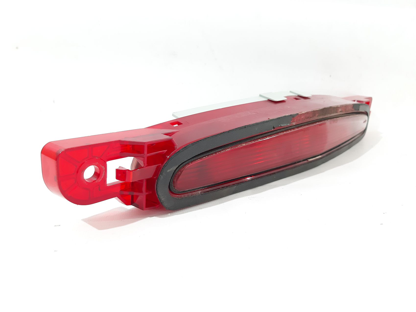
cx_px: 208
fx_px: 324
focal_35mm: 27
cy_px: 156
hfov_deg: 65.3
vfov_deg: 51.3
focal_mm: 3.93
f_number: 1.7
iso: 250
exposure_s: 1/50
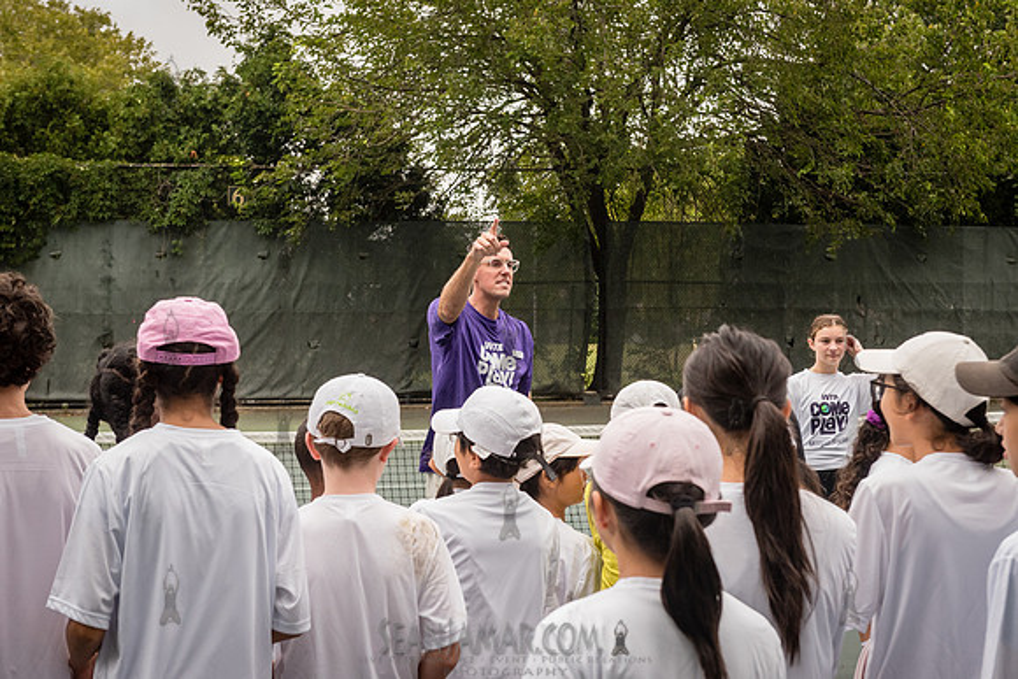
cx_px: 510
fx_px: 1938
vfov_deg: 19.9
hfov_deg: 29.4
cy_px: 309
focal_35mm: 69
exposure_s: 1/800
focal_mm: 62
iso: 1600
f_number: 6.3
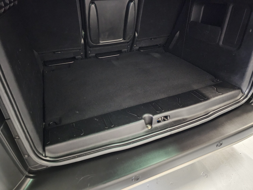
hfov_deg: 73.9
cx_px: 126
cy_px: 95
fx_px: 168
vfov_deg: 58.9
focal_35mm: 23
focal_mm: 6.3
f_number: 1.7
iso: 4000
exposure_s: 1/16.7
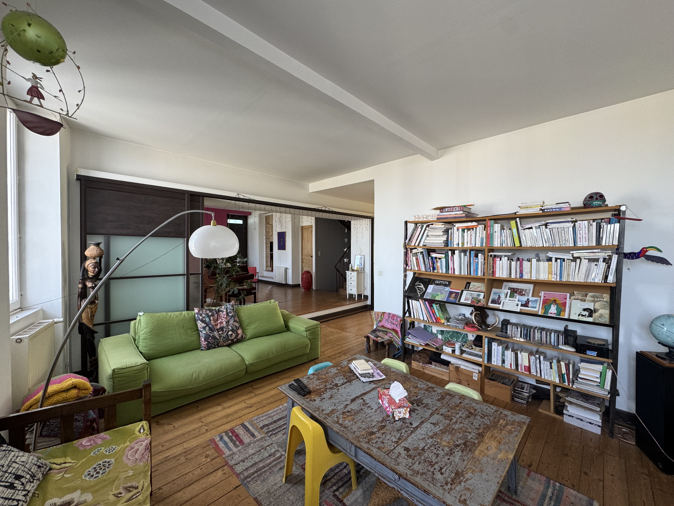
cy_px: 253
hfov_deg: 102.1
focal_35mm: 14
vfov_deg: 85.7
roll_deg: +0.0
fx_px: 273
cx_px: 337
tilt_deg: -1.0
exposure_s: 1/99
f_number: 2.2
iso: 125
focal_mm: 2.22
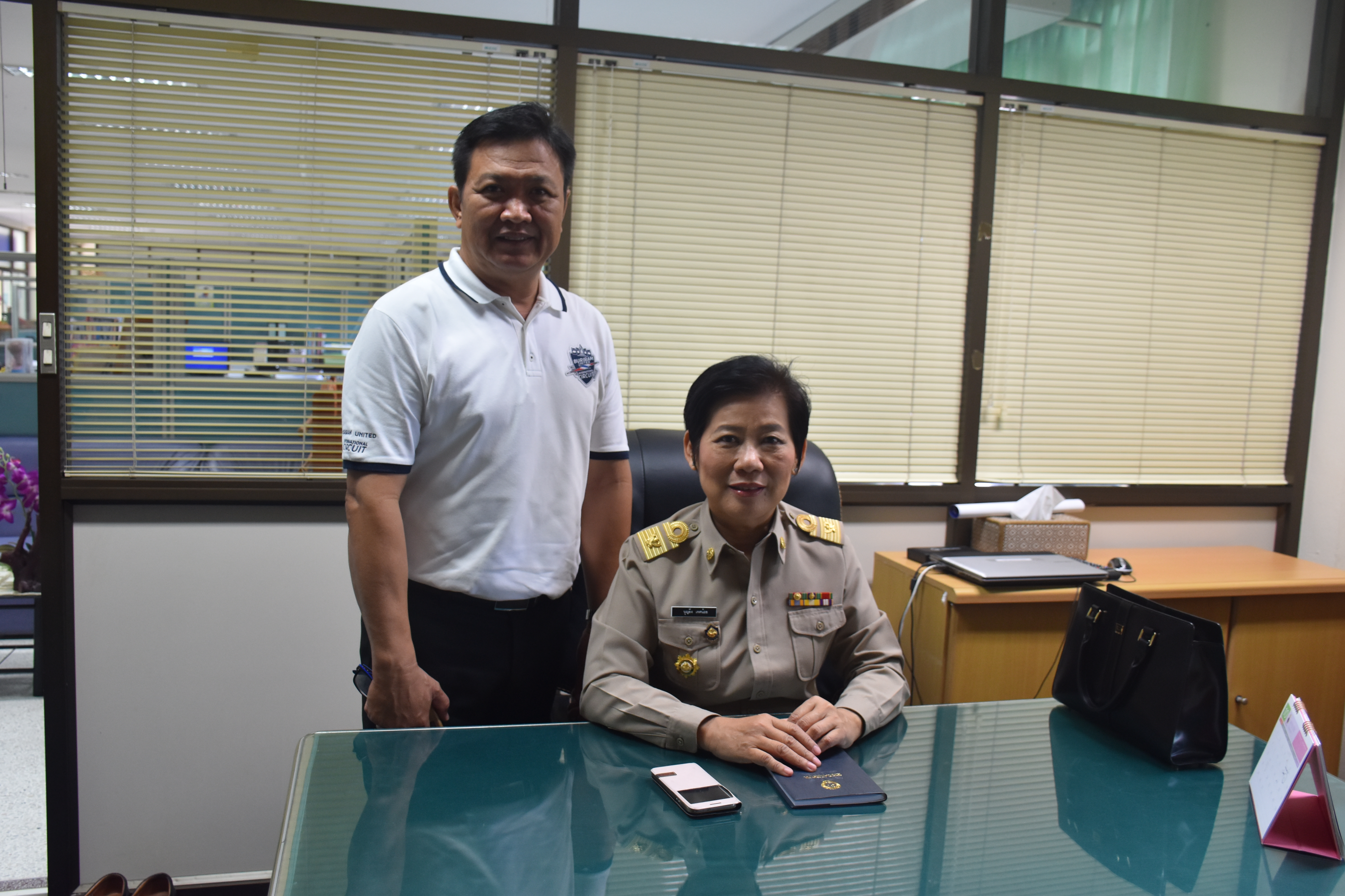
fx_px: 1121
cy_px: 448
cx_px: 672
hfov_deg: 61.9
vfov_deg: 43.6
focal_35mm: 30
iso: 560
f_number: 4
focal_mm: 20
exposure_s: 1/60
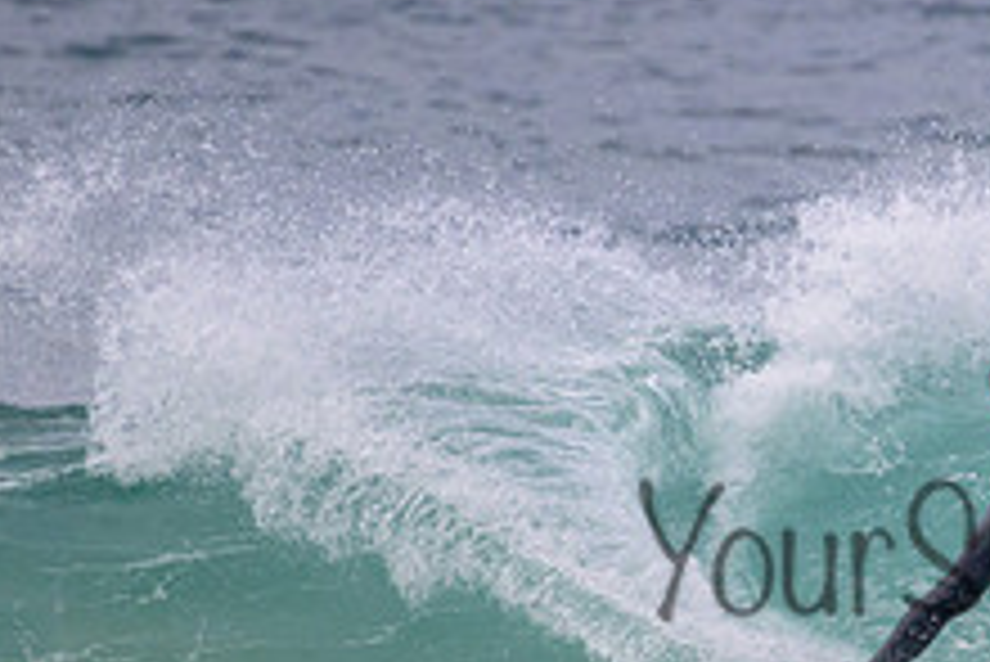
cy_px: 511
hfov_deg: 1.0
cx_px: 1102
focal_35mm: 2107
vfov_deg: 0.7
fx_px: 57979
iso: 900
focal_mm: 800
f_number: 11
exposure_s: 1/2000
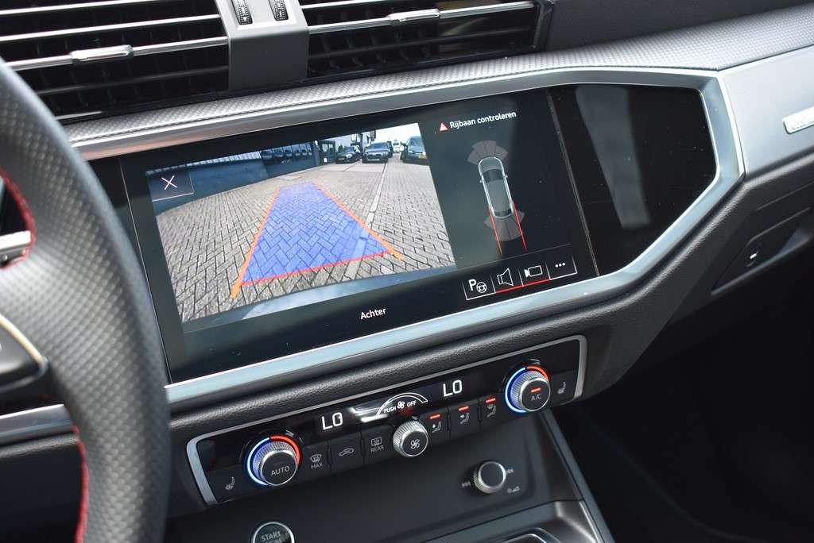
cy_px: 272
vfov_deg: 28.1
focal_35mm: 48
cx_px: 407
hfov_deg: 41.1
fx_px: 1086
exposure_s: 1/100
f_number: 5
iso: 400
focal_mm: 32
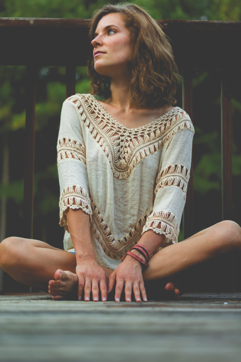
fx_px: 755
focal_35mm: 75
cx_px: 120
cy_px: 181
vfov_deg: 27.0
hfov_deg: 18.1
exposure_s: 1/160
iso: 100
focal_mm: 50
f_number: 1.8
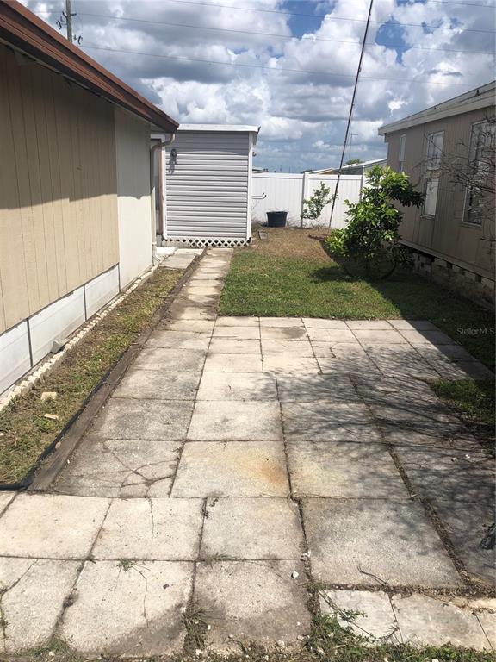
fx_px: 535
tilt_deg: -14.3
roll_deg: -0.5
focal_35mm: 28
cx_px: 248
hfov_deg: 49.7
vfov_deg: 63.4
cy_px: 331
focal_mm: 3.99
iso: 25
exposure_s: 1/4425
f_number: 1.8
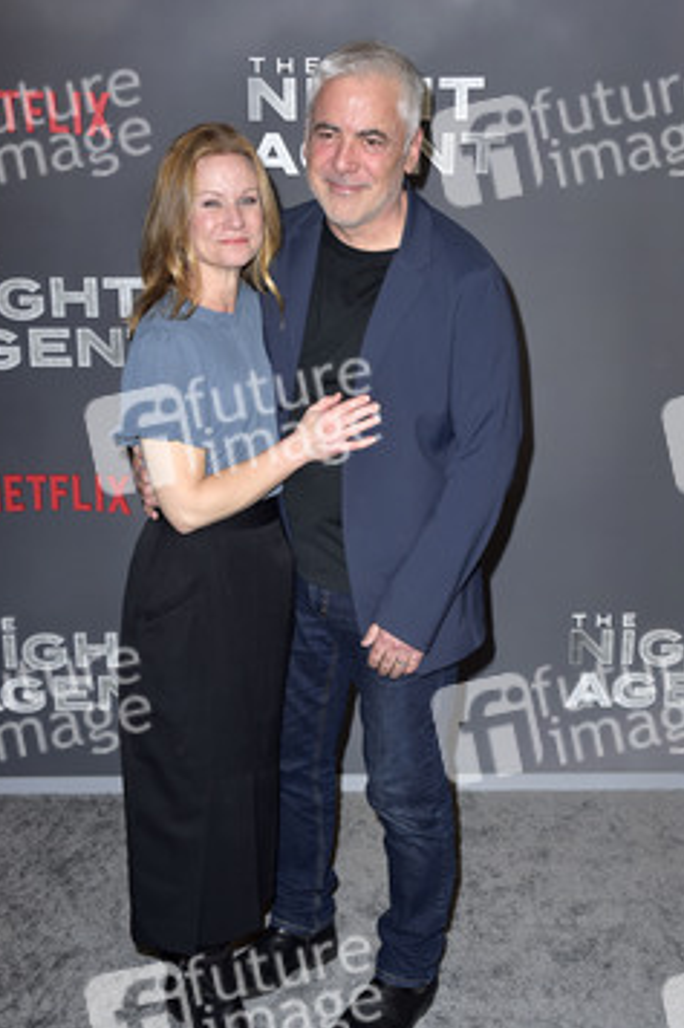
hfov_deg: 29.8
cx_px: 319
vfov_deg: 43.6
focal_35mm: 45
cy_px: 572
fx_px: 1284
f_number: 6.3
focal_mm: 40
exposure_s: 1/250
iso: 400
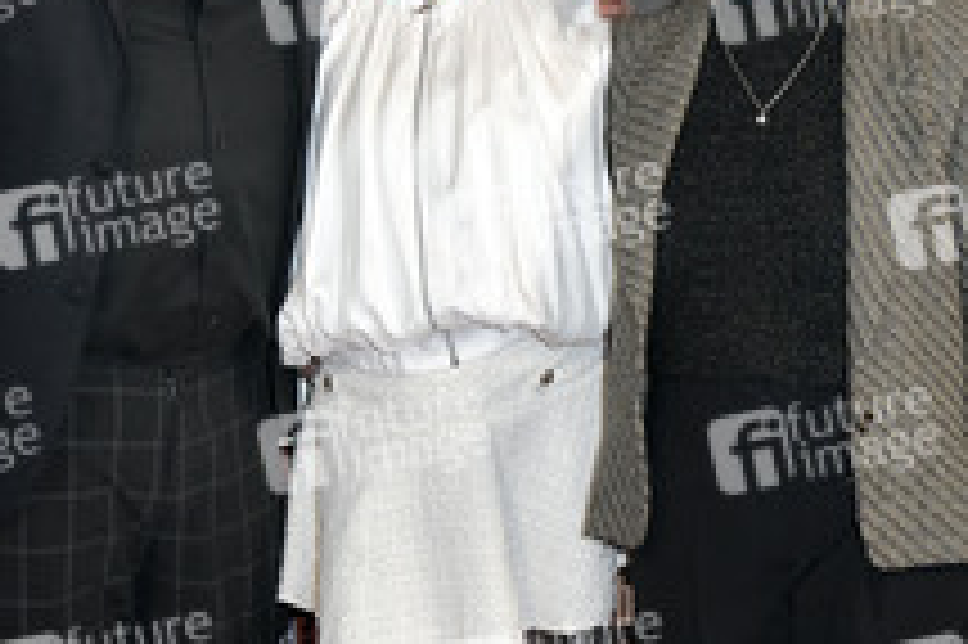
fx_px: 1746
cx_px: 434
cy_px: 104
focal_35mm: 65
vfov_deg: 20.6
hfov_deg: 31.0
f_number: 6.3
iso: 2000
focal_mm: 31
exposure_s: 1/250
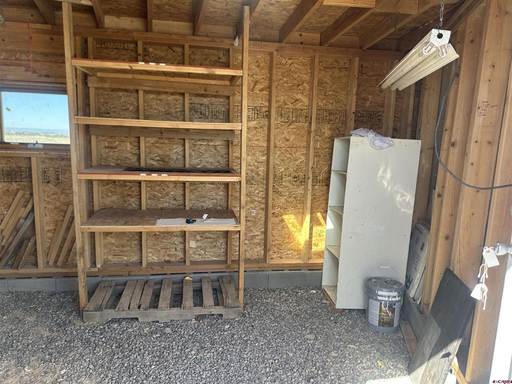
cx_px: 256
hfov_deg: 71.6
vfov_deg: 56.8
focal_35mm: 24
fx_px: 355
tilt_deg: -8.4
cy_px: 192
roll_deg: -3.1
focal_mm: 6.86
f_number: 1.78
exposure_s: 1/237
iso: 80
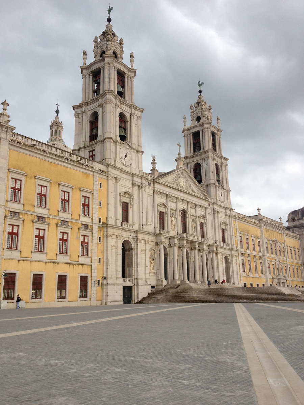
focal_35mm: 35
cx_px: 152
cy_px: 202
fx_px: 410
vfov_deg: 52.6
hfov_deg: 40.7
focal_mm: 4.28
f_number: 2.4
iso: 64
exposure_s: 1/145
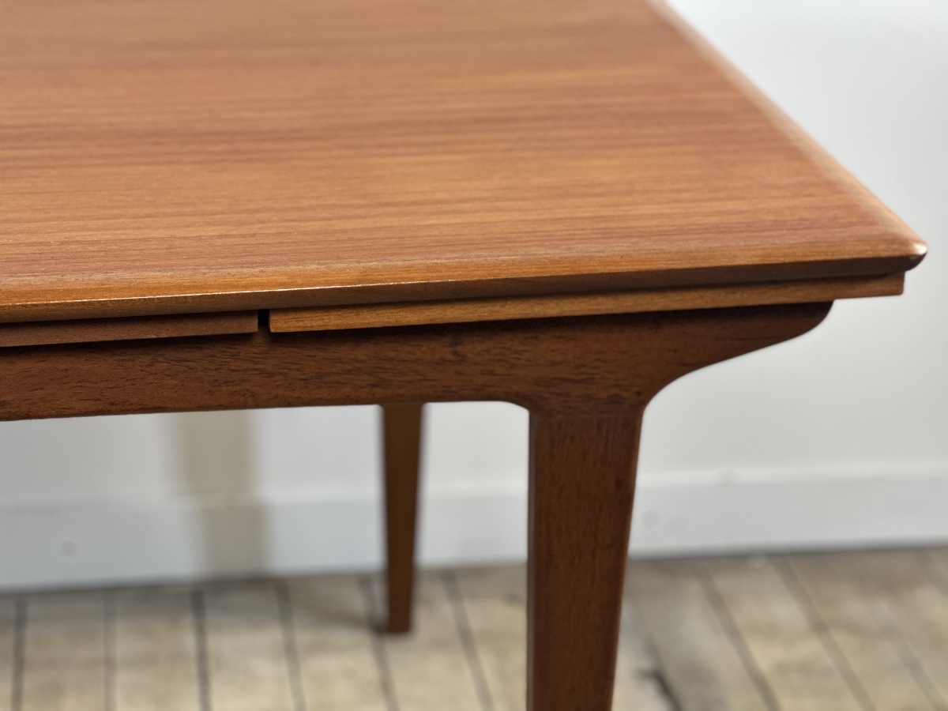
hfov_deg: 25.3
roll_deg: -0.7
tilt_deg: -21.7
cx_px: 474
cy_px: 356
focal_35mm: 77
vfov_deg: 19.1
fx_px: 2109
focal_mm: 9
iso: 160
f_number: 2.8
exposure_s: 1/33
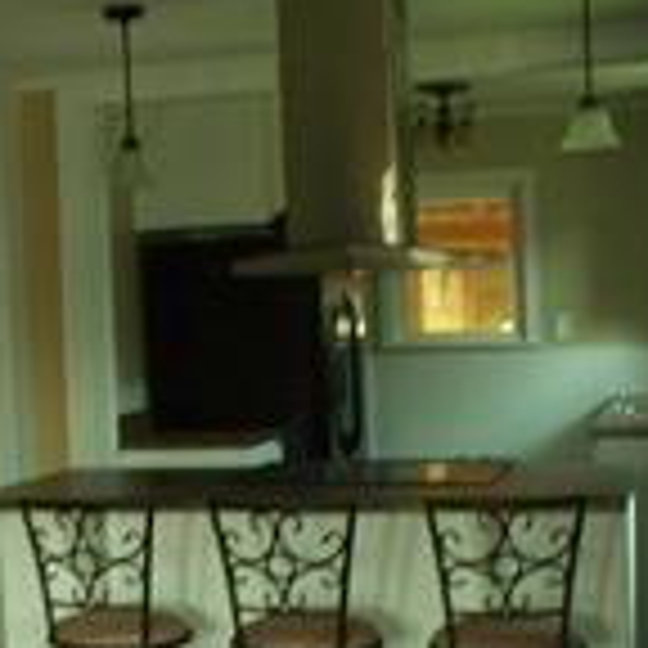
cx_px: 104
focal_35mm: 75
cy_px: 486
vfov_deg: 22.8
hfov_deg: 22.6
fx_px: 1588
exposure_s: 1/30
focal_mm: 7.54
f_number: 2.8
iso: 200
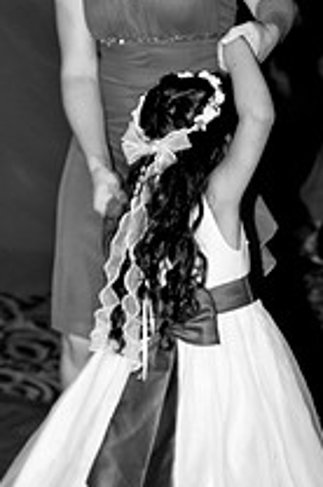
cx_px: 25
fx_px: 2282
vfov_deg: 12.2
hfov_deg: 8.1
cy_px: 143
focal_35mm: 169
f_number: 2.8
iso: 400
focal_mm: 52
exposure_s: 1/200
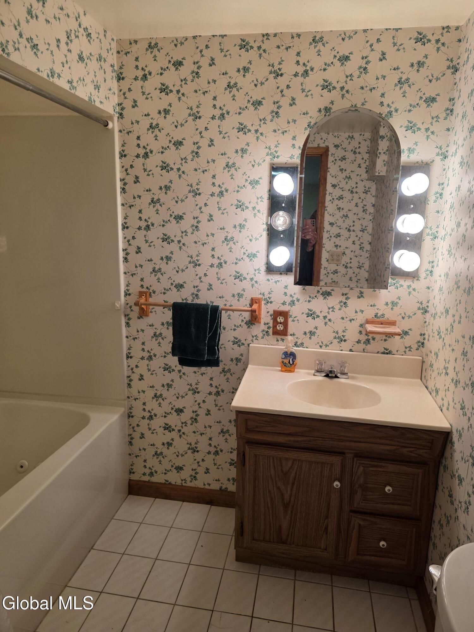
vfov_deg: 73.9
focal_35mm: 23
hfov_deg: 58.9
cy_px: 316
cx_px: 237
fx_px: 420
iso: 100
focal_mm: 6.3
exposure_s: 1/120
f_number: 1.7
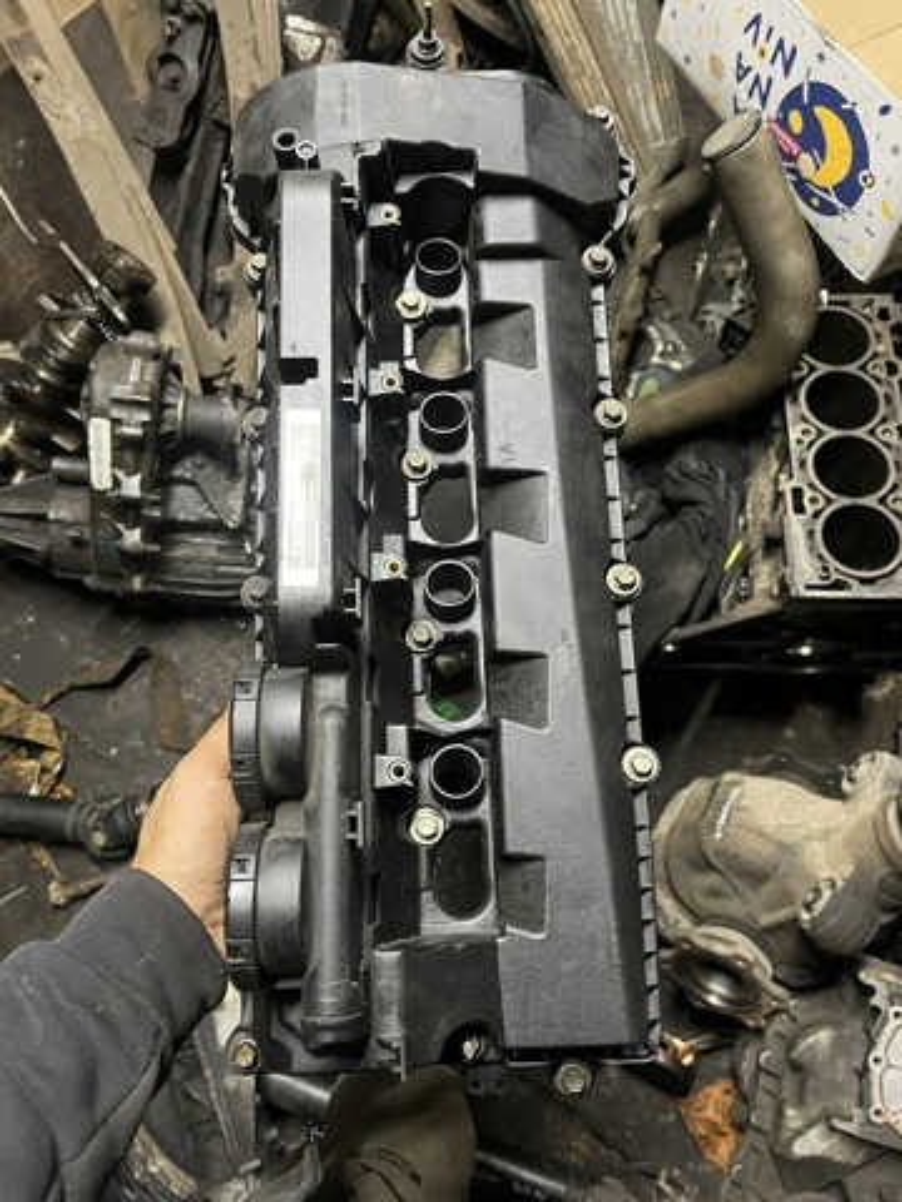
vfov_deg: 67.3
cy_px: 601
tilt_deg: -65.4
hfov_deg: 53.1
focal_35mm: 26
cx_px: 451
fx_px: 903
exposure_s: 1/40
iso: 640
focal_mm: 5.1
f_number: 1.6
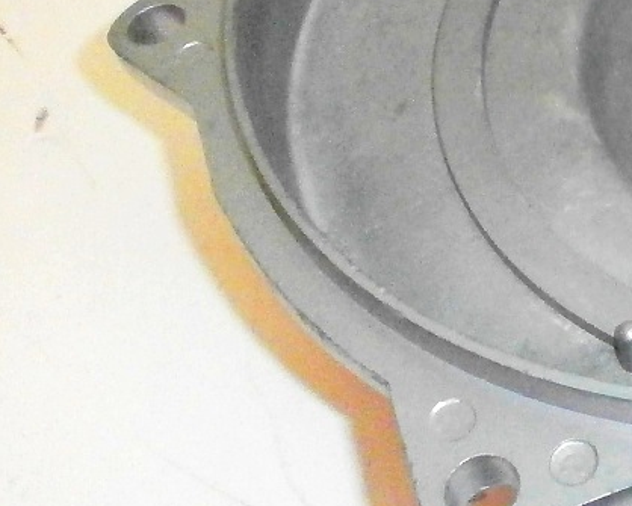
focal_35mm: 75
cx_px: 826
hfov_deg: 22.6
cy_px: 42
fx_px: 1404
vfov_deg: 20.0
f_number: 2.9
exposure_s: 1/640
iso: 1600
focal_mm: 4.8
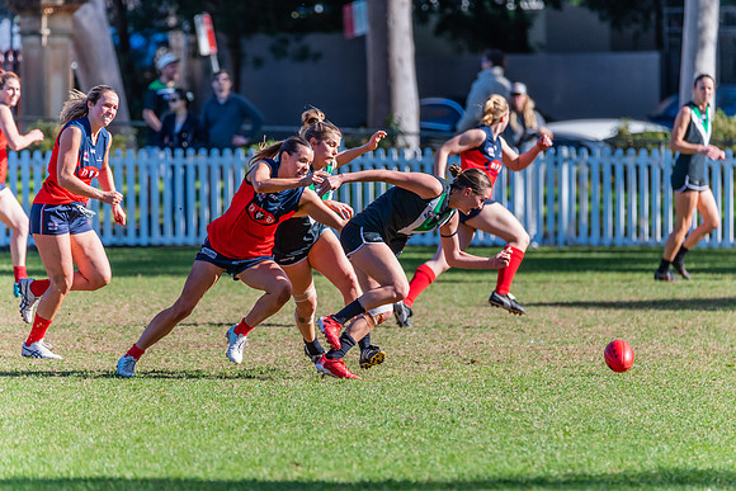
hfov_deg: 4.5
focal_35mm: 461
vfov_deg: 3.0
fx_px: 9423
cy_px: 259
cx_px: 388
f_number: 6
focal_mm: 420
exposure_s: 1/1600
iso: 800
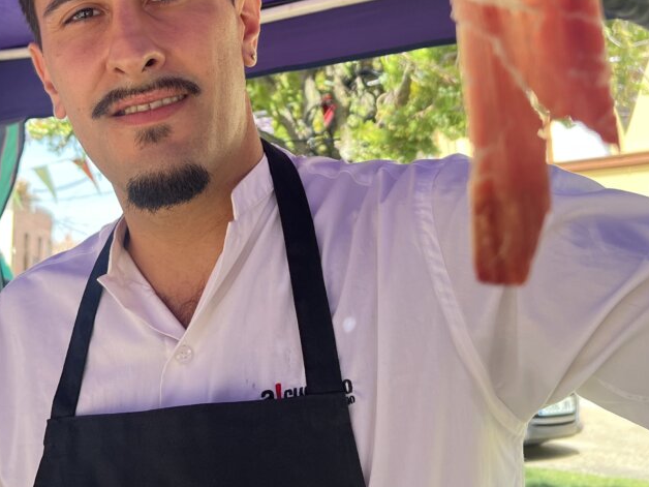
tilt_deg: +14.7
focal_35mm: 53
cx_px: 241
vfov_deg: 26.3
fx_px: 994
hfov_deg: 36.0
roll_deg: +1.2
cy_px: 16
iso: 50
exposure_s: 1/427
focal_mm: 5.7
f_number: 1.5
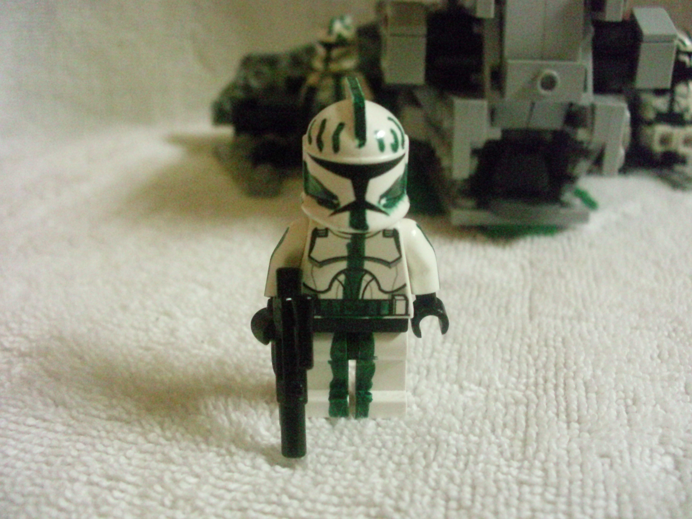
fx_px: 760
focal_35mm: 38
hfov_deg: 49.0
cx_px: 346
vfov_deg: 37.7
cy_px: 260
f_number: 3.1
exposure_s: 1/23
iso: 1600
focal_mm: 6.3
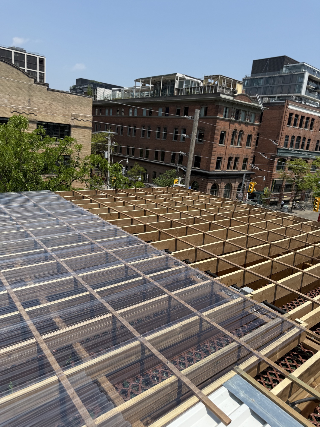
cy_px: 214
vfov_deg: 71.6
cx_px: 160
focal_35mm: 24
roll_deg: -4.5
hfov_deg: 56.8
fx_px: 296
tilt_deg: -11.4
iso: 80
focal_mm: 6.76
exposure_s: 1/5714
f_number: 1.78
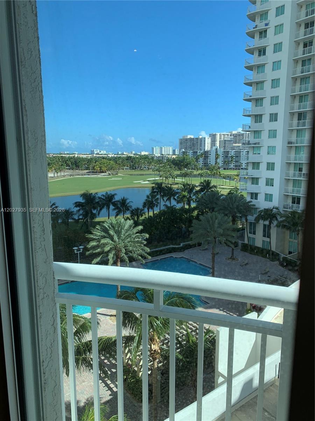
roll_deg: +0.6
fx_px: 315
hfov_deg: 53.1
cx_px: 158
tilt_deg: -9.0
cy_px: 210
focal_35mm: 26
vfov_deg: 67.3
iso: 25
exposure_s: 1/1250
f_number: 1.8
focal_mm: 4.25
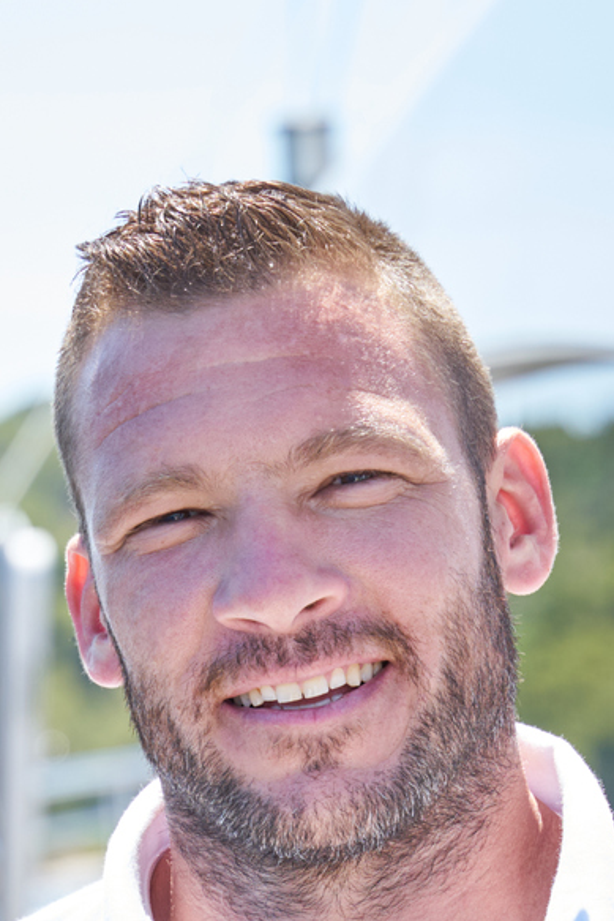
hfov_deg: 5.1
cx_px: 284
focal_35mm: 270
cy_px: 1092
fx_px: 6903
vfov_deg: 7.6
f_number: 4.5
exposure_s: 1/350
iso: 200
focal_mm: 75
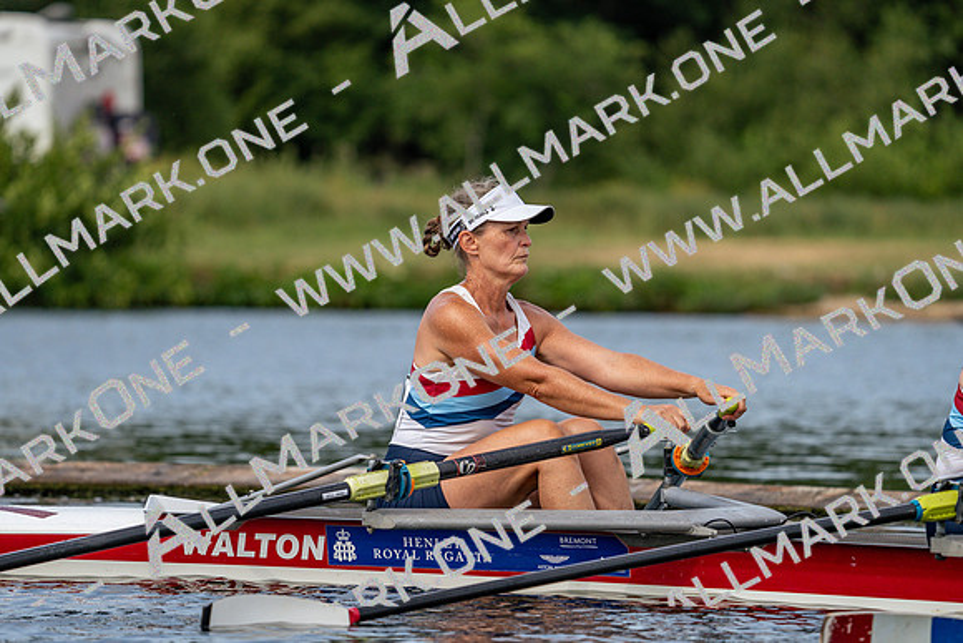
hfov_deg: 6.2
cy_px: 322
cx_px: 482
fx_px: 8963
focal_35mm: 335
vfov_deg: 4.1
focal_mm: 335
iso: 400
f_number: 6.3
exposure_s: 1/1600
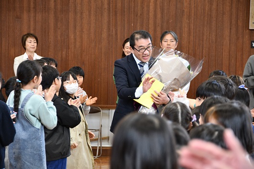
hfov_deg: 11.8
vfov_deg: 7.9
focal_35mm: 174
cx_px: 127
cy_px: 84
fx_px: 1227
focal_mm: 116
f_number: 5.6
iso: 1600
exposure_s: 1/100
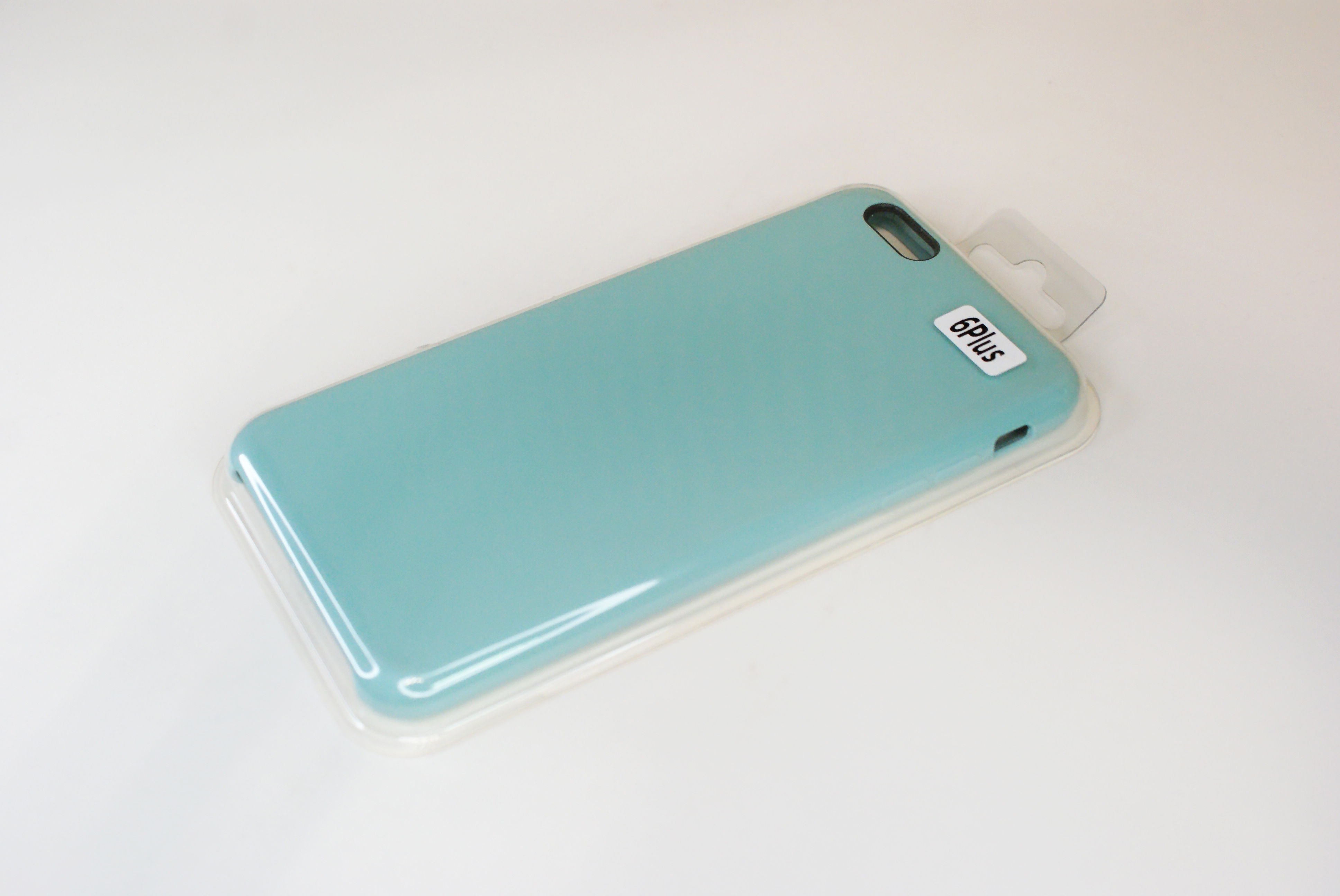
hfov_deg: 37.8
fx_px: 1957
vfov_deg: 25.8
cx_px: 670
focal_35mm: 52
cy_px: 448
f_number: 5.6
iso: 1600
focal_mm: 35
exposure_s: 1/160
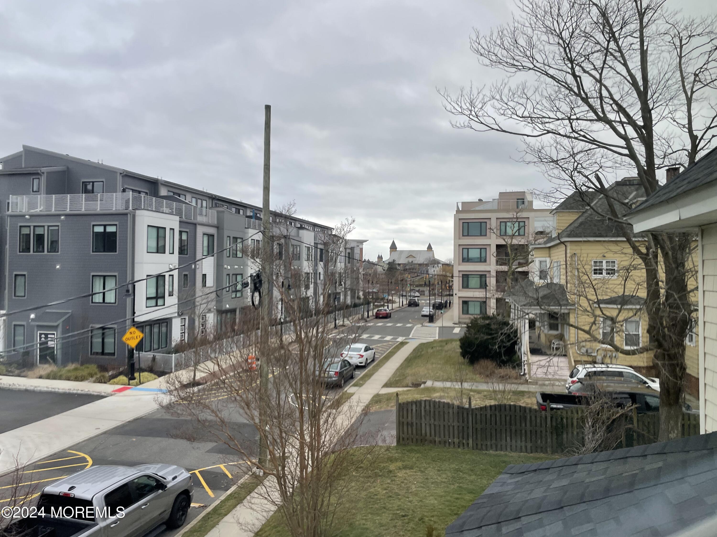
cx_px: 358
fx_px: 539
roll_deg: -0.4
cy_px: 268
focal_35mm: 26
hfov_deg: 67.3
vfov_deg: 53.1
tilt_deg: +1.2
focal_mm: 4.2
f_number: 1.6
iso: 32
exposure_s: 1/329
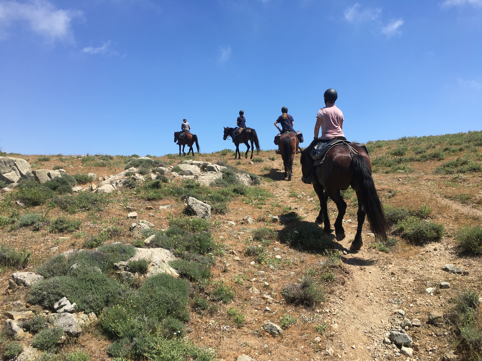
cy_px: 180
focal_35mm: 29
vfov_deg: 48.2
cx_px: 241
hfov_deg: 61.7
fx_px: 404
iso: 25
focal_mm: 4.15
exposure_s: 1/1425
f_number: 2.2
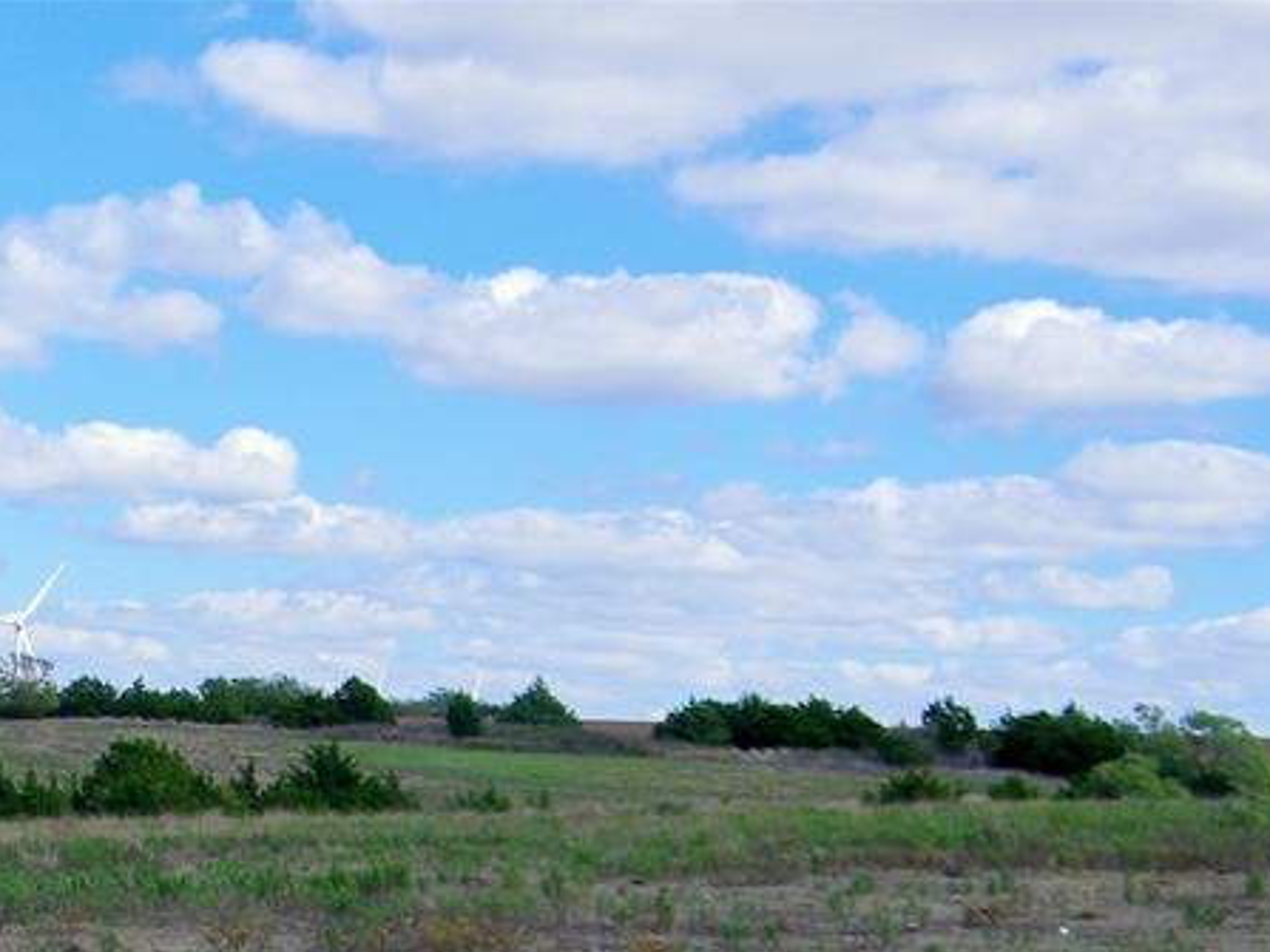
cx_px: -54
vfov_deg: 15.3
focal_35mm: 94
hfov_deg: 20.1
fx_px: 3448
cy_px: 1088
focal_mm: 7.2
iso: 80
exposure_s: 1/200
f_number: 7.6
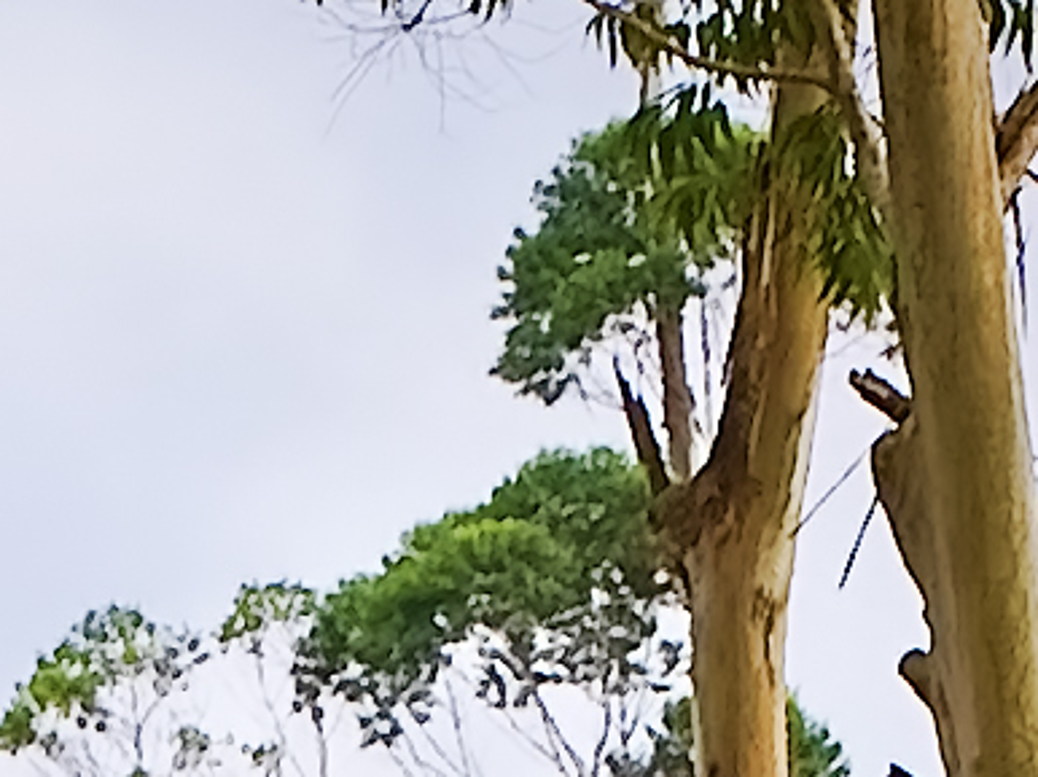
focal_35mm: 797
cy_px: 3447
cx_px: -465
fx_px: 23879
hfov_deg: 2.5
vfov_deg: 1.8
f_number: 9
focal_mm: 55
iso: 100
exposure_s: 1/125
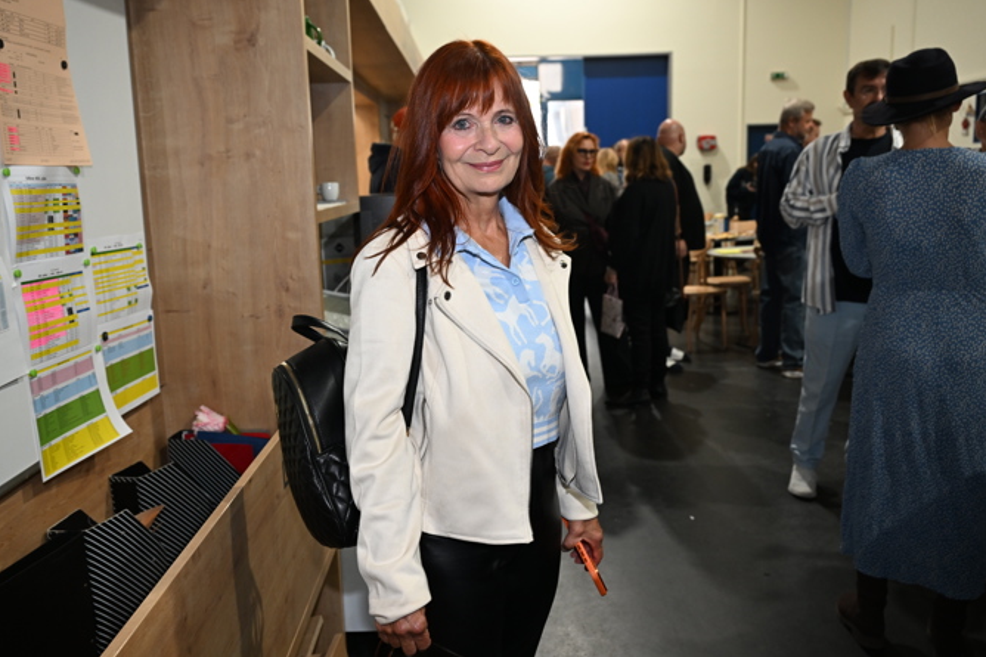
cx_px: 508
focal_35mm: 31
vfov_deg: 42.3
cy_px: 319
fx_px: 849
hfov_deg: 60.3
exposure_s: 1/125
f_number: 4.5
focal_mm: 30
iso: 1600
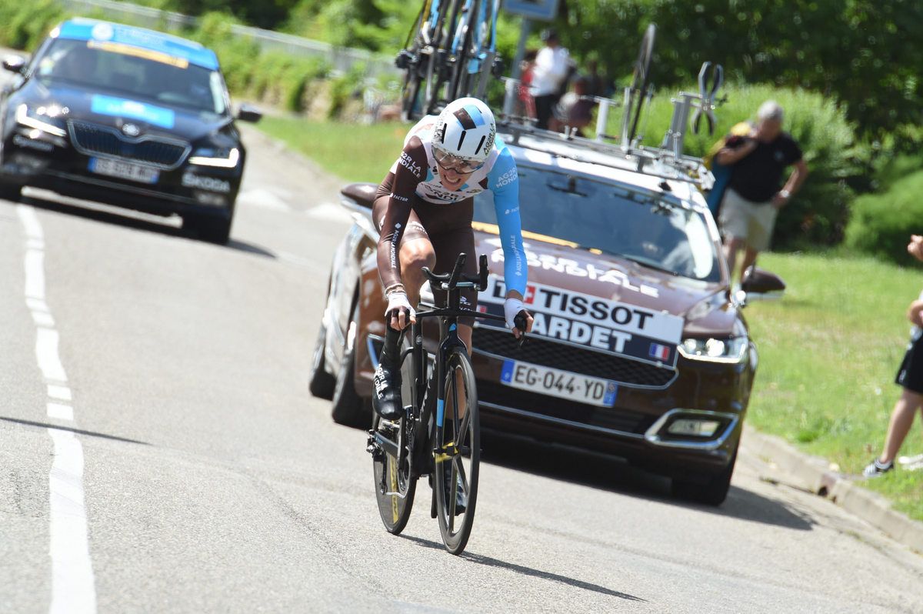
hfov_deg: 5.2
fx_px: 10247
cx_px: 462
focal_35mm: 400
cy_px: 307
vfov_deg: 3.4
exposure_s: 1/1000
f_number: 11
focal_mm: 400
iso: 1600
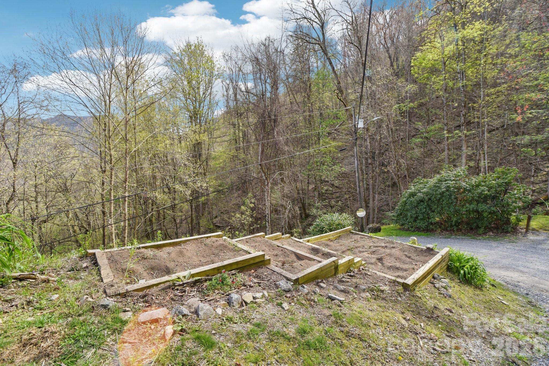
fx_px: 229
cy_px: 183
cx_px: 274
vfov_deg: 77.3
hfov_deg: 100.4
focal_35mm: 15
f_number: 11
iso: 100
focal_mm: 15
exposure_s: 1/60
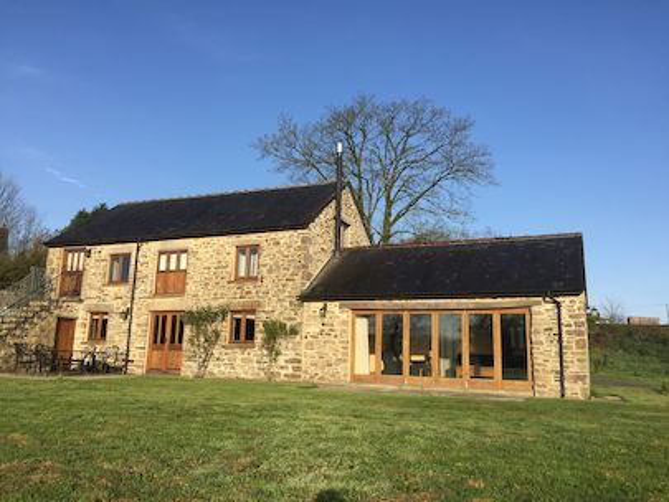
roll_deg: -0.6
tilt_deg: +9.9
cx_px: 334
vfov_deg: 48.3
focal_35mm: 29
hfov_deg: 61.6
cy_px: 251
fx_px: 561
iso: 32
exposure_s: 1/1464
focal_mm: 4.15
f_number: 2.2
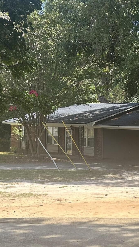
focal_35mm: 67
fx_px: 439
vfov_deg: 30.8
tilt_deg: -7.7
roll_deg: -2.5
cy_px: 190
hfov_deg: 17.1
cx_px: 174
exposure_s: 1/935
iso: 80
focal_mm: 6.86
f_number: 1.78
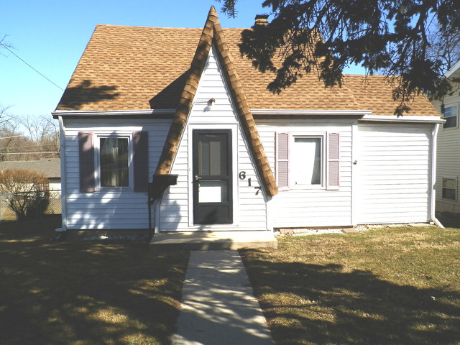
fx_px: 372
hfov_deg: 63.4
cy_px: 172
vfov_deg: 49.7
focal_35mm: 28
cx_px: 230
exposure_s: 1/320
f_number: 7.3
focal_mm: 5
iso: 80
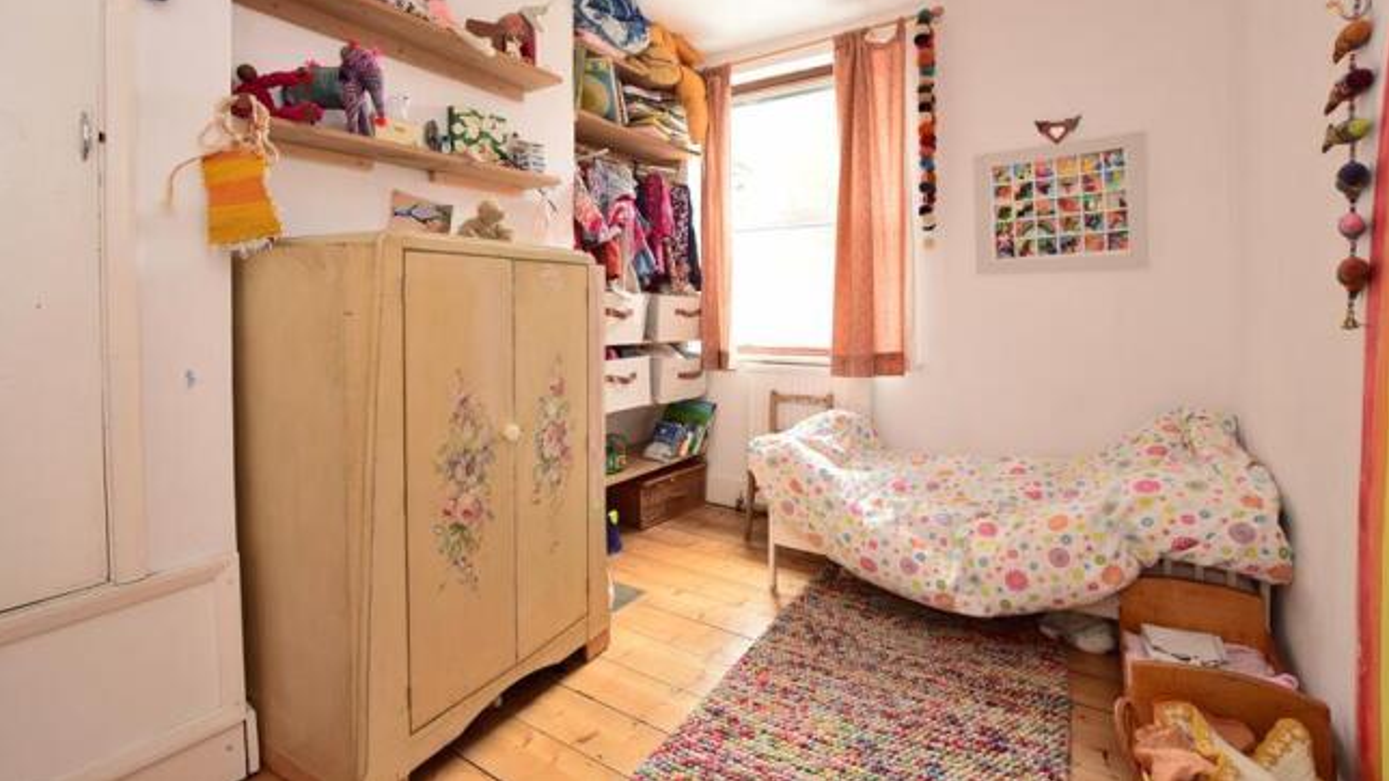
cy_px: 314
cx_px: 688
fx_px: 589
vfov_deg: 66.4
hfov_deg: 99.4
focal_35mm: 16
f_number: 8
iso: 400
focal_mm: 10
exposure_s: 1/10
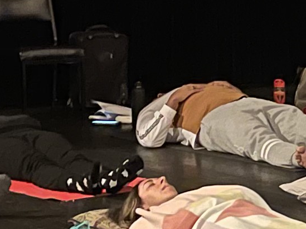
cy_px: 97
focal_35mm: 191
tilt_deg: -6.2
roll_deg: -0.2
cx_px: 469
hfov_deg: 10.0
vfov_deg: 7.8
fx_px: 1689
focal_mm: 5.1
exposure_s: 1/17
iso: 1250
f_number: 1.6
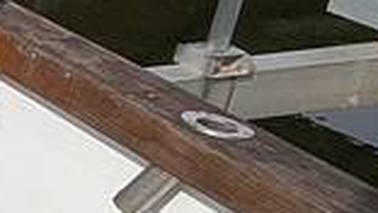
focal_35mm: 112
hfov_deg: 12.7
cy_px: 51
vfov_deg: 10.8
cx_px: -625
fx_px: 1123
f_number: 2.2
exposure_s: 1/1475
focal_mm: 2.35
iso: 53
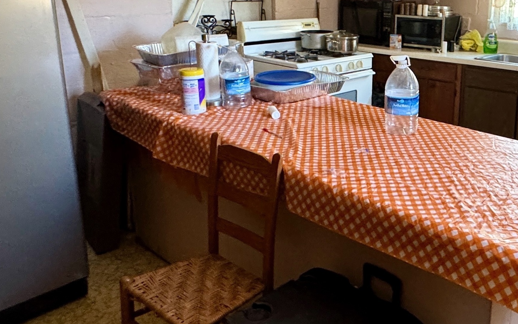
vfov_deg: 36.7
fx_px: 480
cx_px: 378
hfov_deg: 54.5
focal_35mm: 34
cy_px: 95
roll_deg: -2.3
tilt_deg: -13.3
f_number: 2.2
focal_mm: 2.22
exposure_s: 1/60
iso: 640
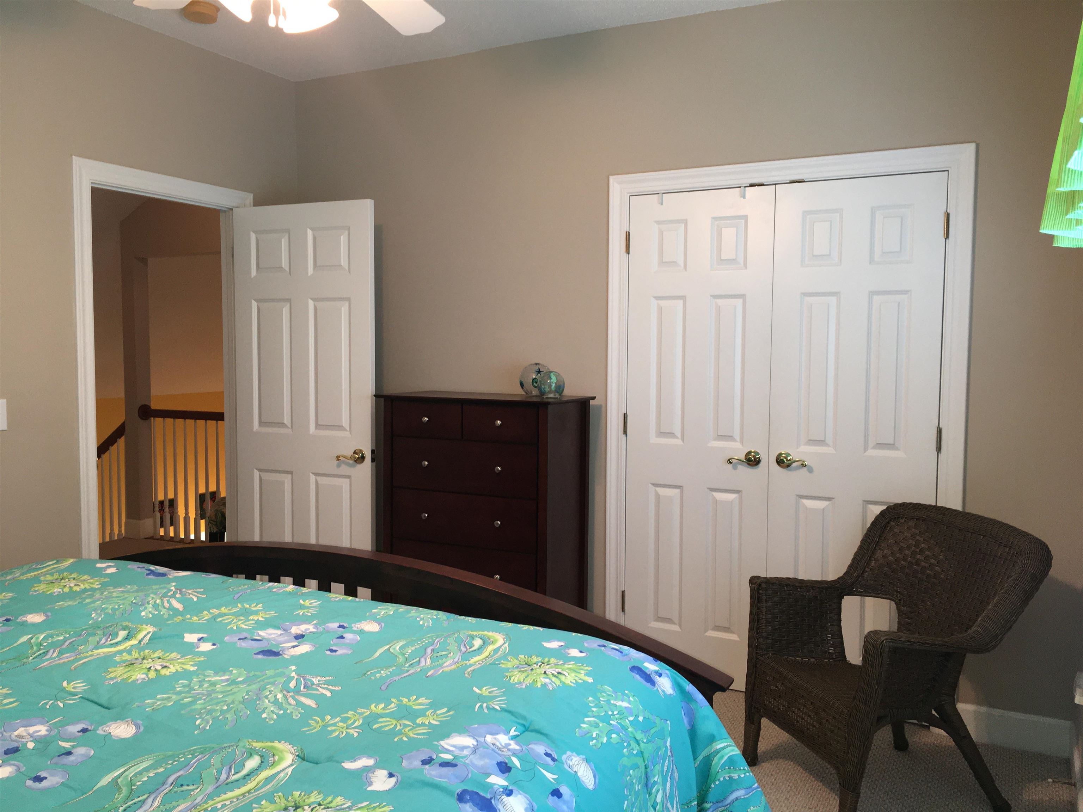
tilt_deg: -2.9
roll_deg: -0.5
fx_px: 907
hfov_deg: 61.7
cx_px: 542
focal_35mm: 29
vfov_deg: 48.2
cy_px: 406
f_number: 2.2
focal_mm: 4.15
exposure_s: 1/30
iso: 50
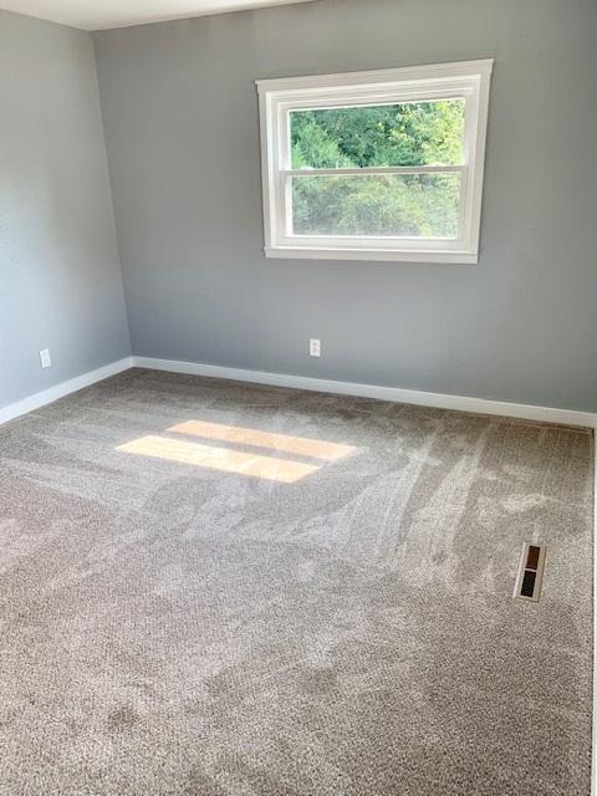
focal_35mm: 26
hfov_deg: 53.1
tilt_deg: -19.2
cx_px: 298
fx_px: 598
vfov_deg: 67.3
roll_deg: +1.4
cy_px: 398
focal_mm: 4.25
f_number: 1.8
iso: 40
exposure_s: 1/122
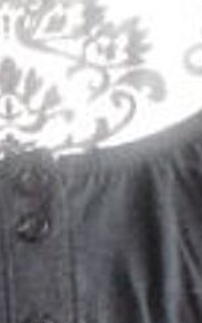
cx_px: 89
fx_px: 1840
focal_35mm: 209
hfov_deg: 6.3
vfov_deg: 9.8
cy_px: 453
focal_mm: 6.3
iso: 800
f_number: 3.1
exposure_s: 1/15
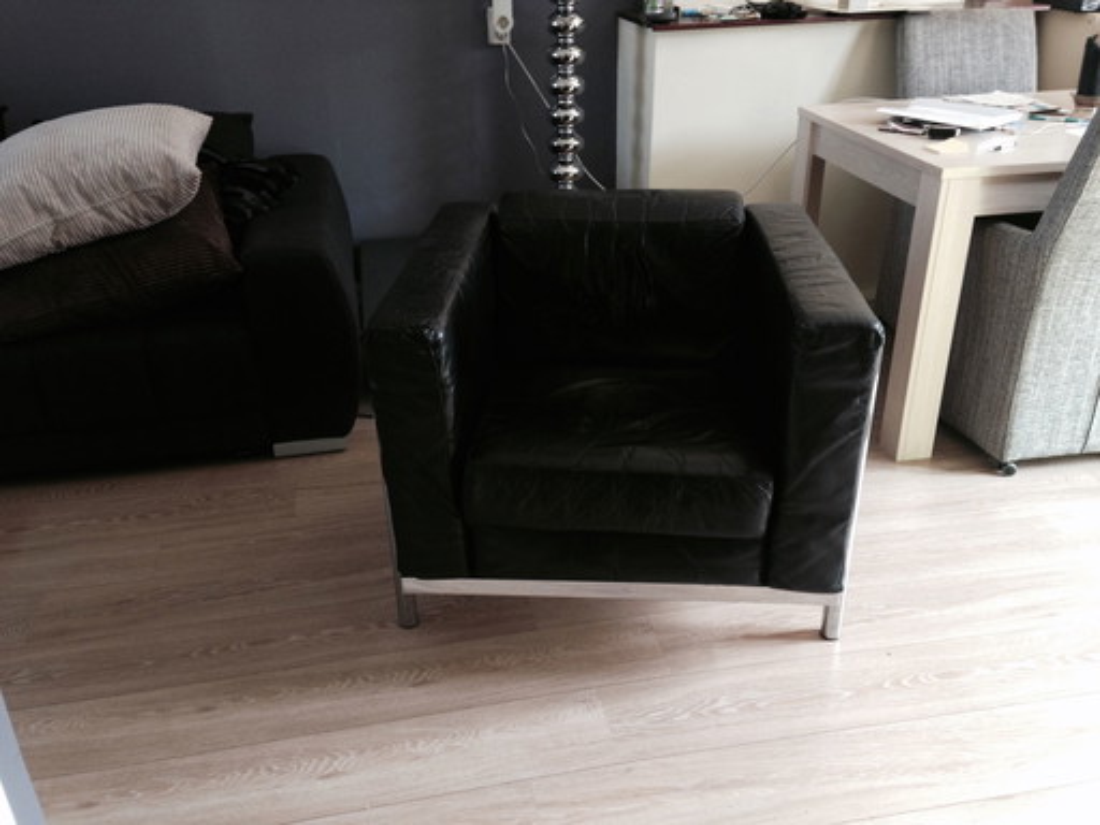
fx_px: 1049
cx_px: 550
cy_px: 412
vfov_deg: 42.9
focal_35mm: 33
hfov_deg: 55.4
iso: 80
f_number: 2.4
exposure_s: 1/20
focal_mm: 4.12
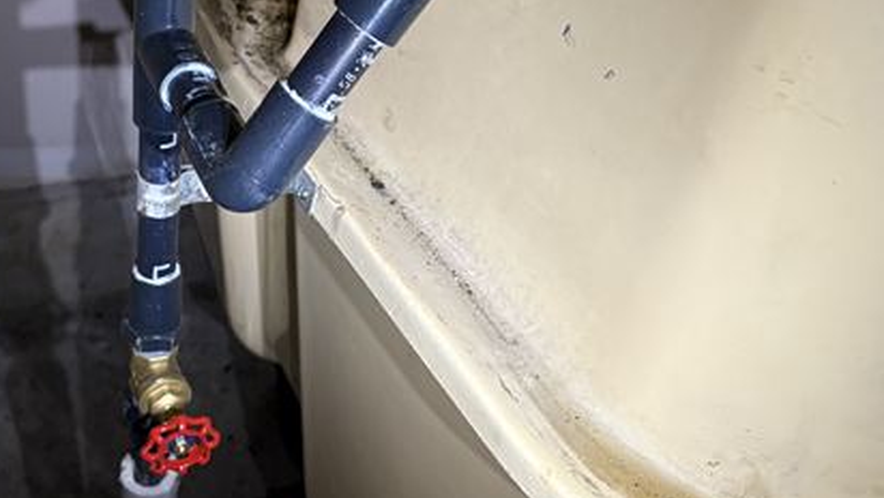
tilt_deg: -36.2
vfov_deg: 27.1
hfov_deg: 45.2
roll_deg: -2.9
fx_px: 1032
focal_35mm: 44
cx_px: 249
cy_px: 219
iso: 200
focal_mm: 5.96
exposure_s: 1/45
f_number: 1.6
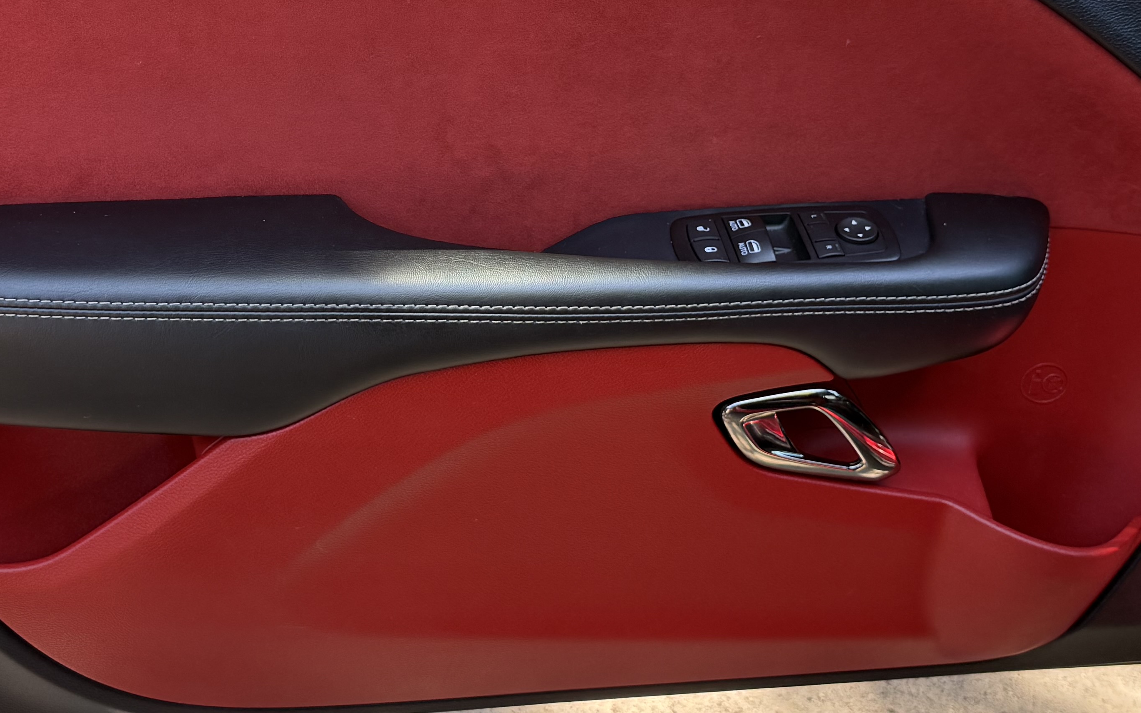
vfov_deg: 24.2
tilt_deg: -29.7
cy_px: 206
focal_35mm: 53
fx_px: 1648
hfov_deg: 38.2
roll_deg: -0.6
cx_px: 518
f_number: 1.78
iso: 200
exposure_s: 1/243
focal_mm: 6.76
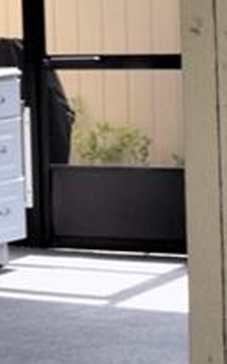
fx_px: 2579
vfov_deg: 8.0
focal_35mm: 260
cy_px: -81
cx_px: -582
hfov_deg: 4.7
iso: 100
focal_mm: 22
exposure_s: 1/200
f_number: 7.1
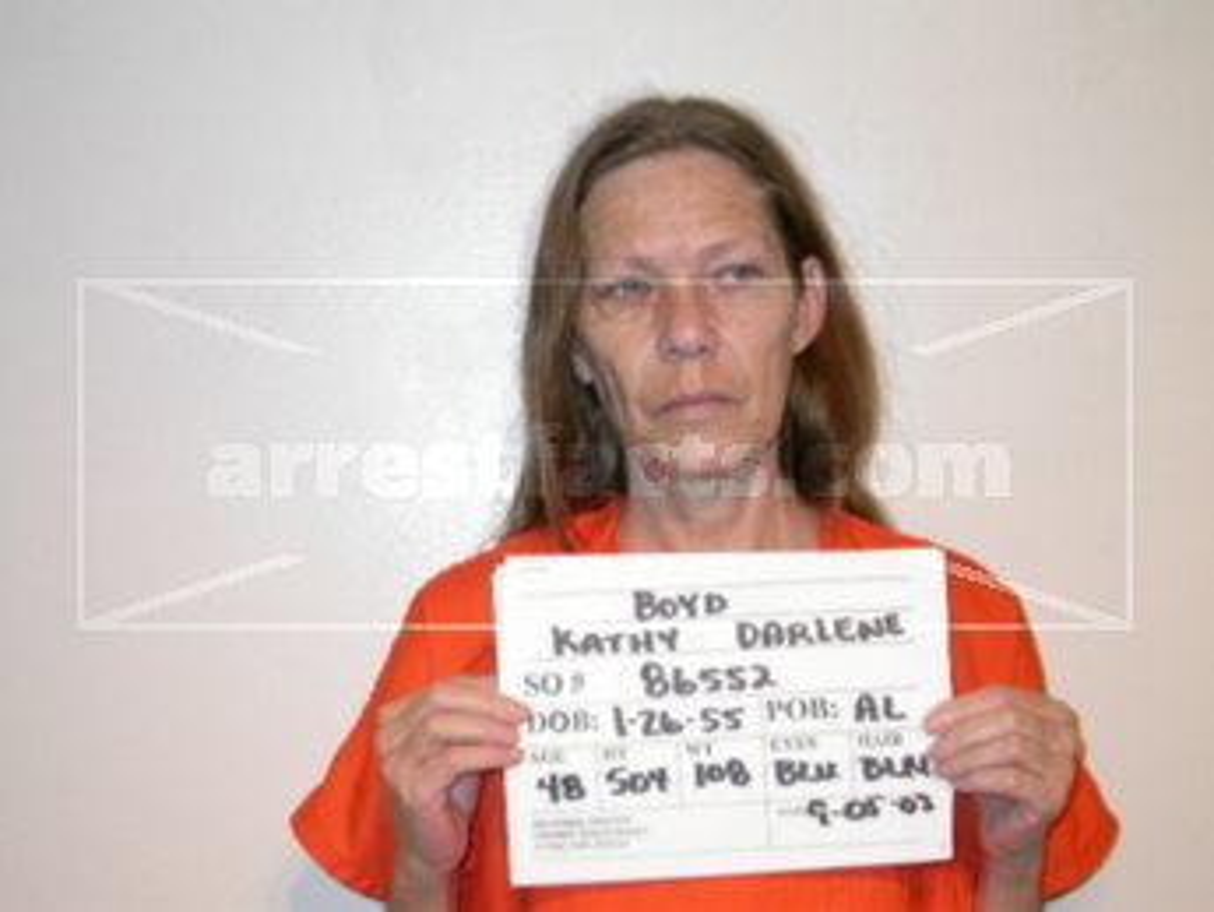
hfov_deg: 29.8
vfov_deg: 22.6
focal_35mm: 65
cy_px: 456
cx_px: 607
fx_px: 2280
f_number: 3.2
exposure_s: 1/60.3
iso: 100
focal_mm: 13.6
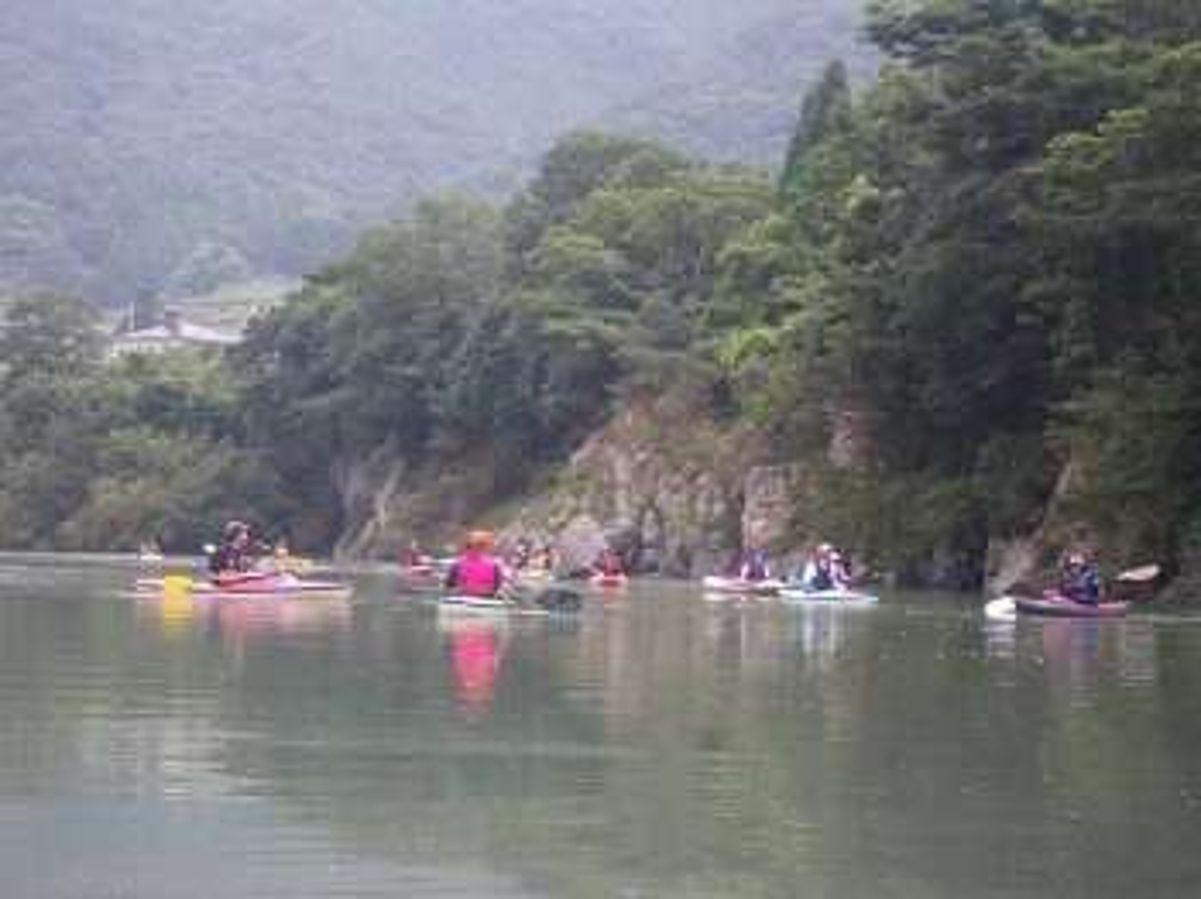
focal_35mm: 94
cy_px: 450
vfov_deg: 15.7
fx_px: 3259
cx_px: 600
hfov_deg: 20.9
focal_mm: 16.7
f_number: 5
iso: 160
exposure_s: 1/125
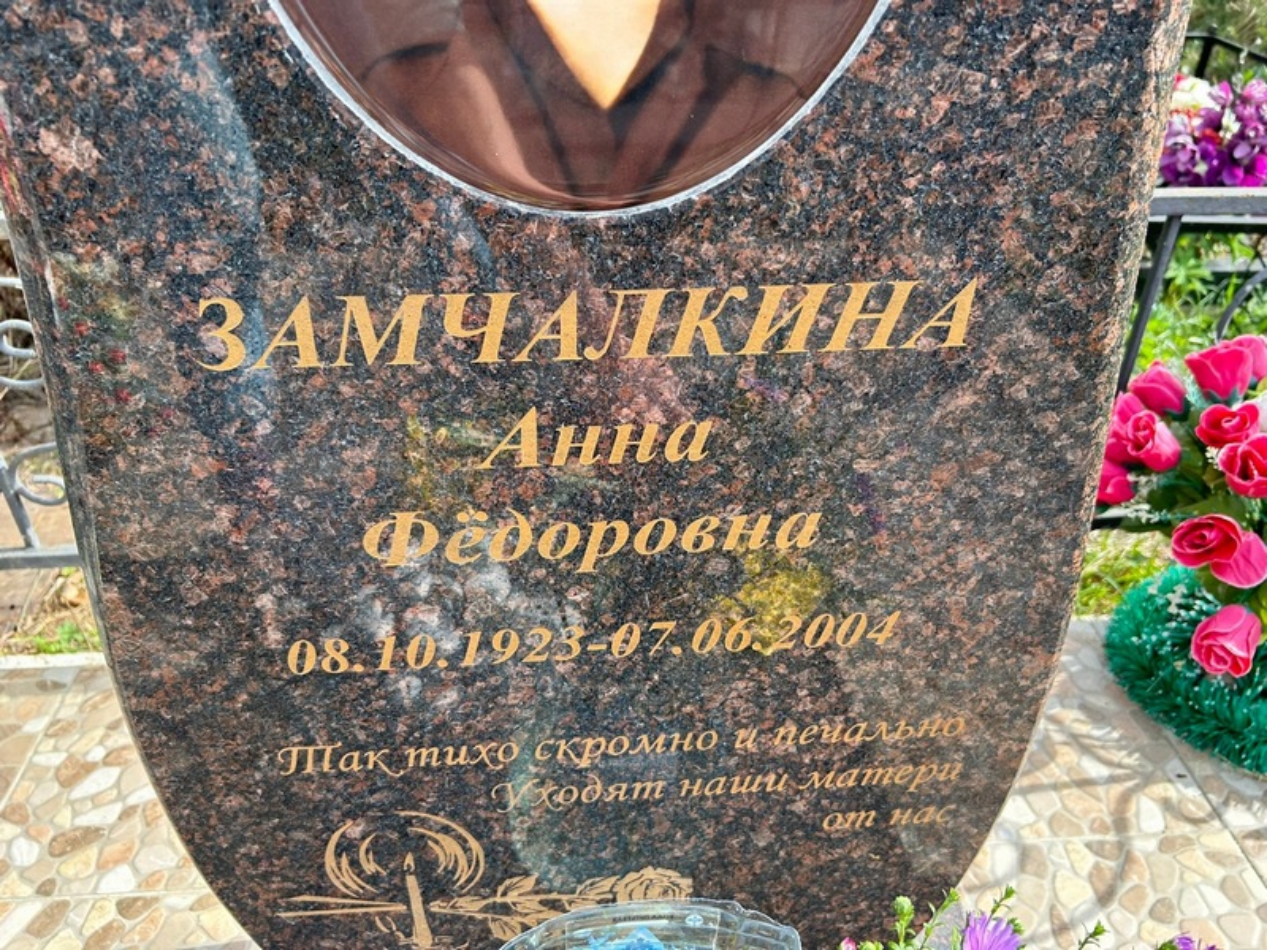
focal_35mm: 26
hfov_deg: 67.3
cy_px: 475
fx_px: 952
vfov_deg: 53.1
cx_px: 634
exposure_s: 1/597
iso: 50
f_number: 1.5
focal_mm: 5.7
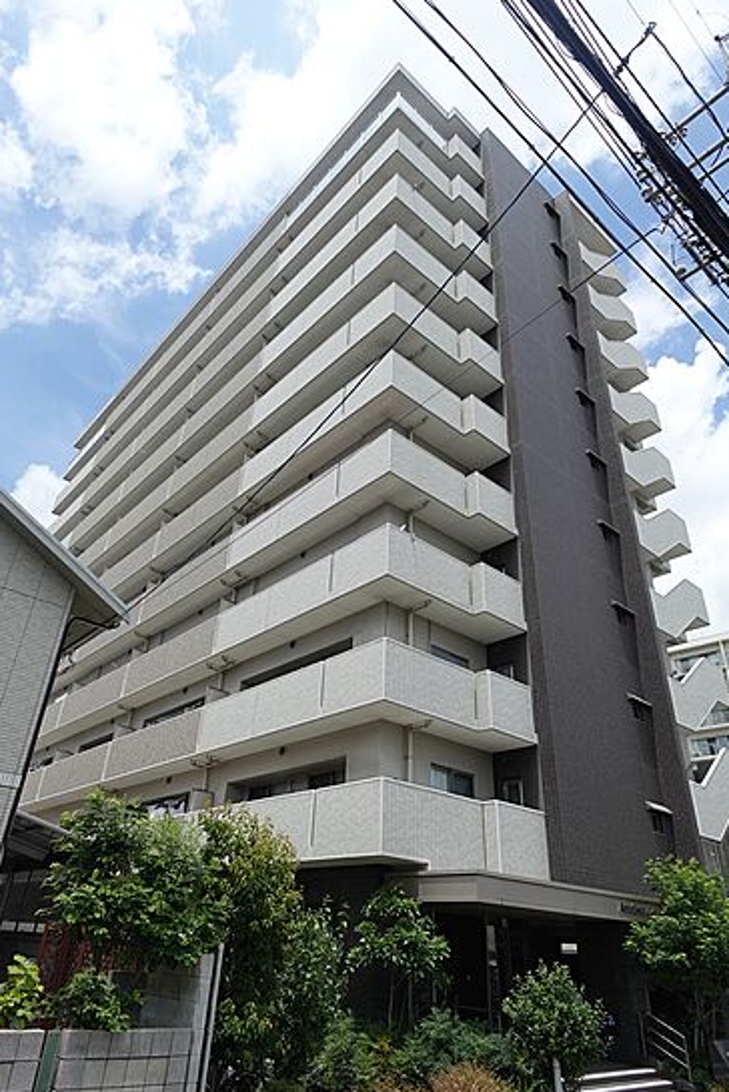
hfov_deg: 57.3
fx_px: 667
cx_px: 348
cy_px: 529
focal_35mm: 22
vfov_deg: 78.5
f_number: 2
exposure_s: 1/4000
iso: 125
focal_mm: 7.6
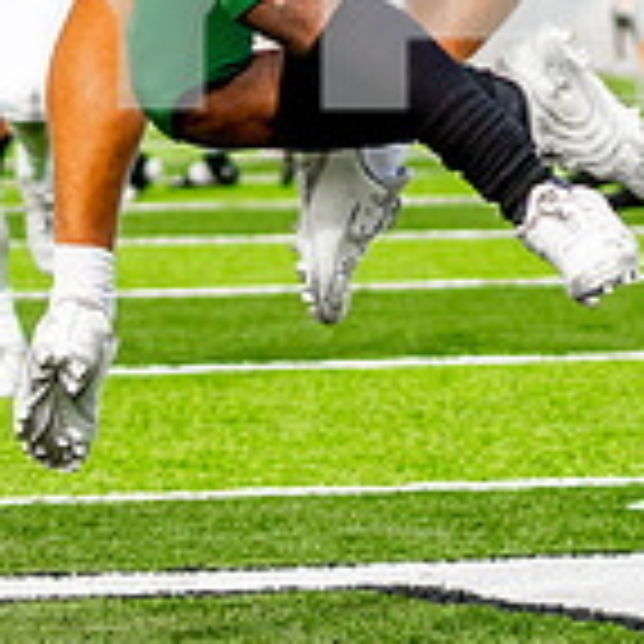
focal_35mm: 382
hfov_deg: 4.6
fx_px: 8040
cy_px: -223
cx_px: 231
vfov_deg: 4.6
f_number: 2.8
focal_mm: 70
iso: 400
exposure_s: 1/2000
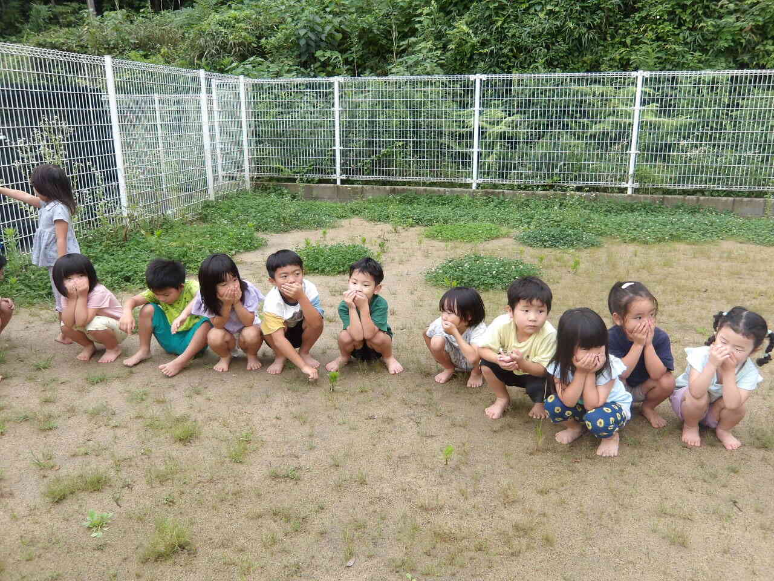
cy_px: 290
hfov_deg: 65.3
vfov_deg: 51.4
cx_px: 387
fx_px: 604
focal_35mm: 27
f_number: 3
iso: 100
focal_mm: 4.9
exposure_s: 1/194
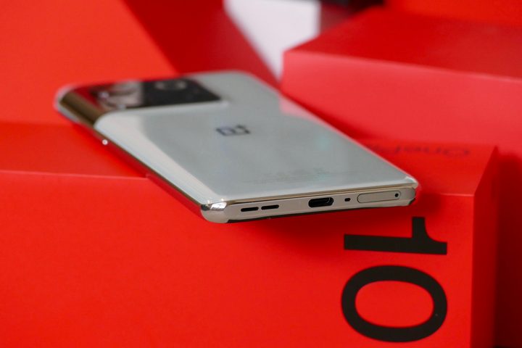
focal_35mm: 260
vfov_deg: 5.3
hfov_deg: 7.9
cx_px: 261
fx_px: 3770
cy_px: 174
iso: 1250
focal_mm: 94.66
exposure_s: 1/100
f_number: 4
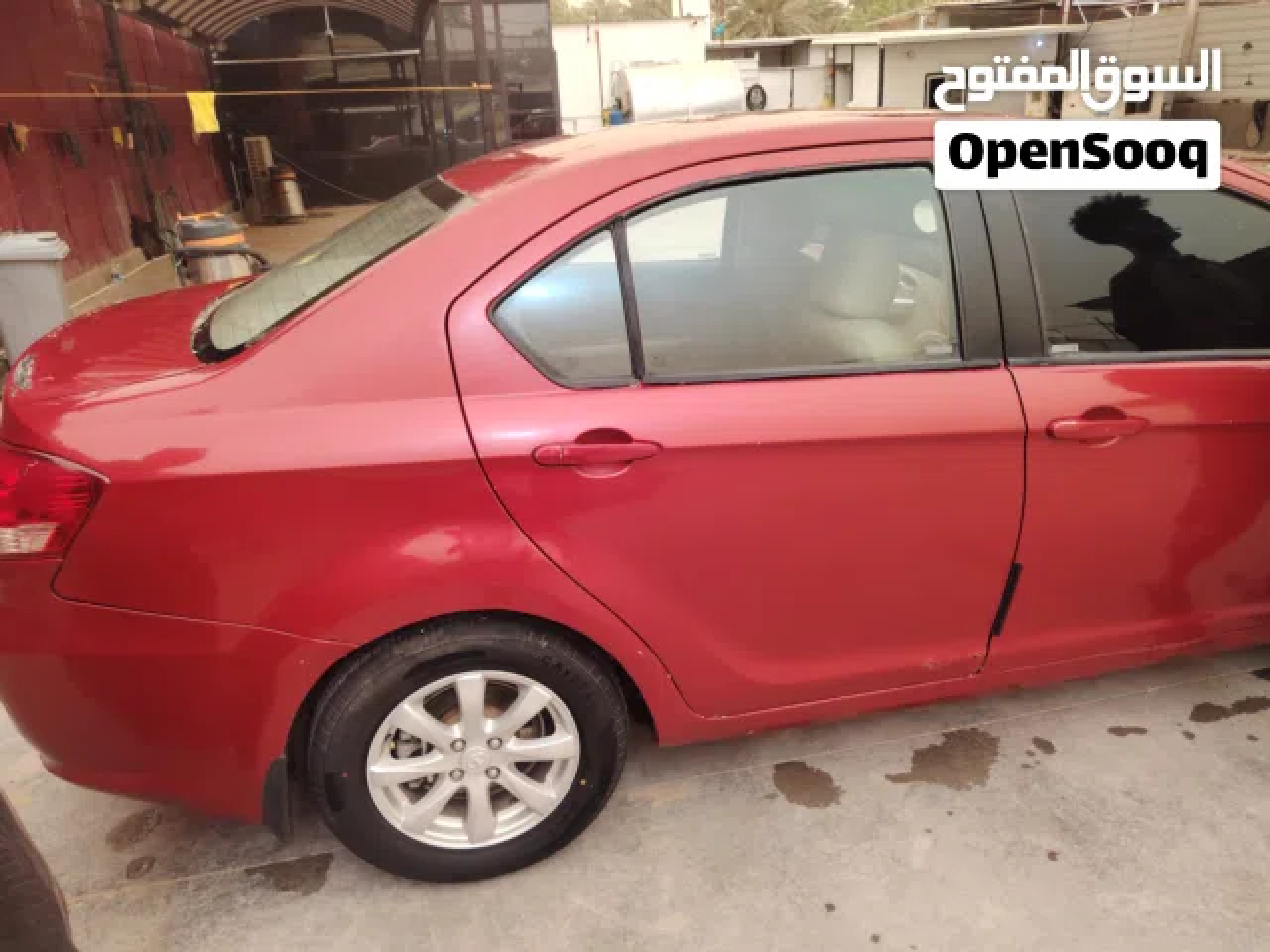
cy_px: 476
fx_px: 881
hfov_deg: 71.6
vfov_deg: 56.8
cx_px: 635
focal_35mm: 24
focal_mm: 5.25
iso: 703
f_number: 1.75
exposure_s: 1/900
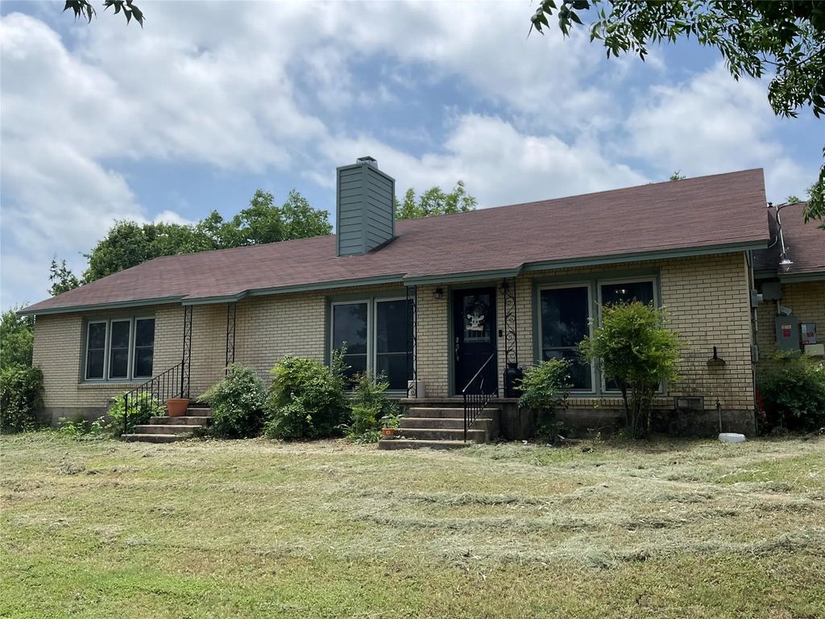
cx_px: 412
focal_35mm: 29
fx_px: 691
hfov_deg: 61.7
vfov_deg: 48.2
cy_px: 310
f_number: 1.8
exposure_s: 1/2801
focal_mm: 3
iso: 16
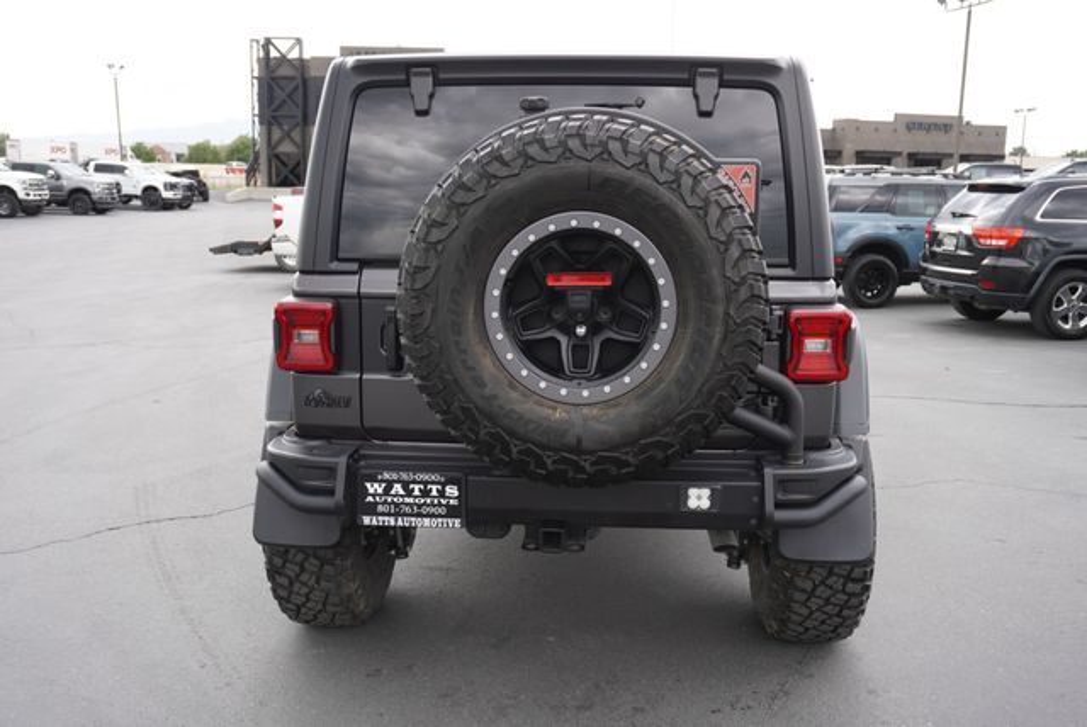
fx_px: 952
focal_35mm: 32
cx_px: 544
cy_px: 364
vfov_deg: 41.8
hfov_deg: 59.4
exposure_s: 1/100
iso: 100
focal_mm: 21
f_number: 5
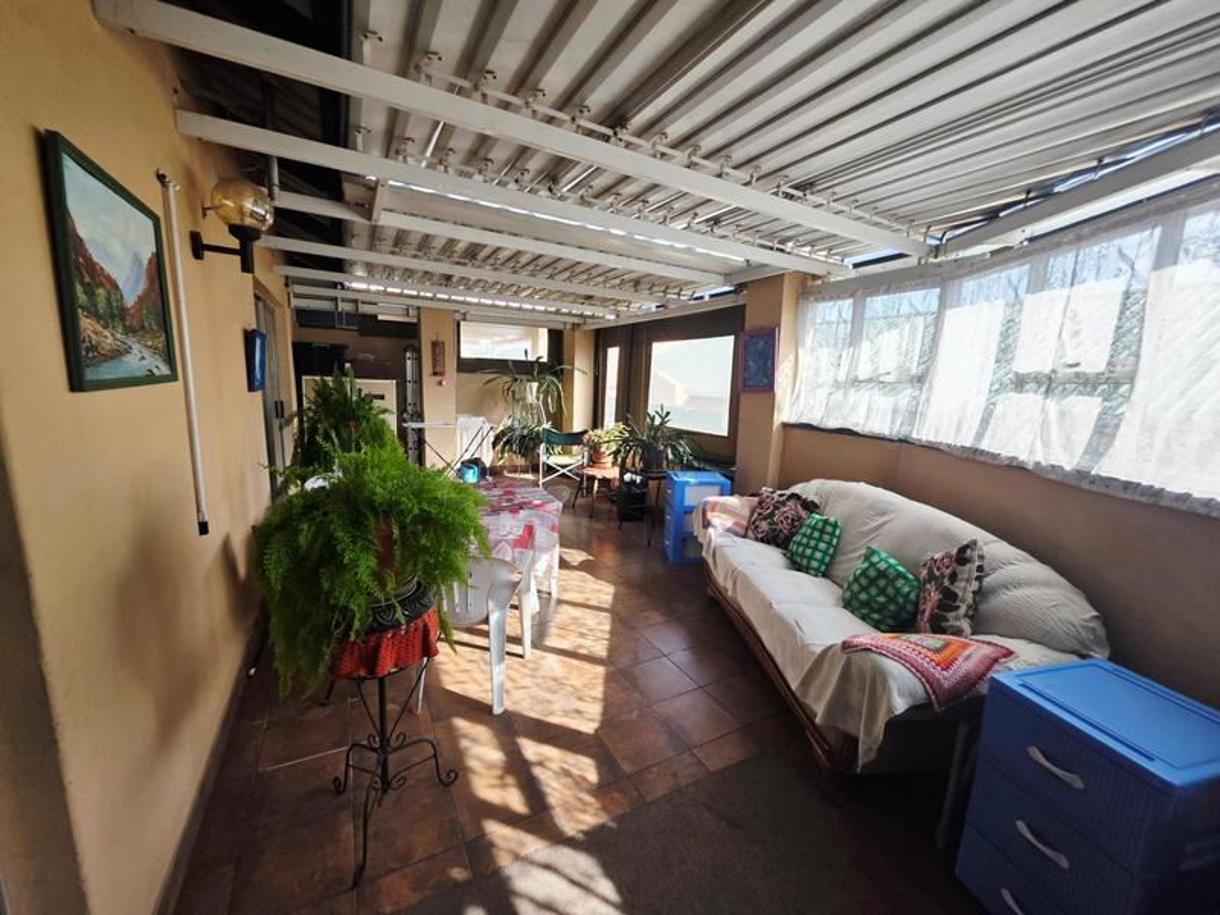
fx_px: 458
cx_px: 610
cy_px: 458
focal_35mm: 13
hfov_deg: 106.2
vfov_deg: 89.9
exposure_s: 1/312
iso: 40
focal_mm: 2.2
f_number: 1.9
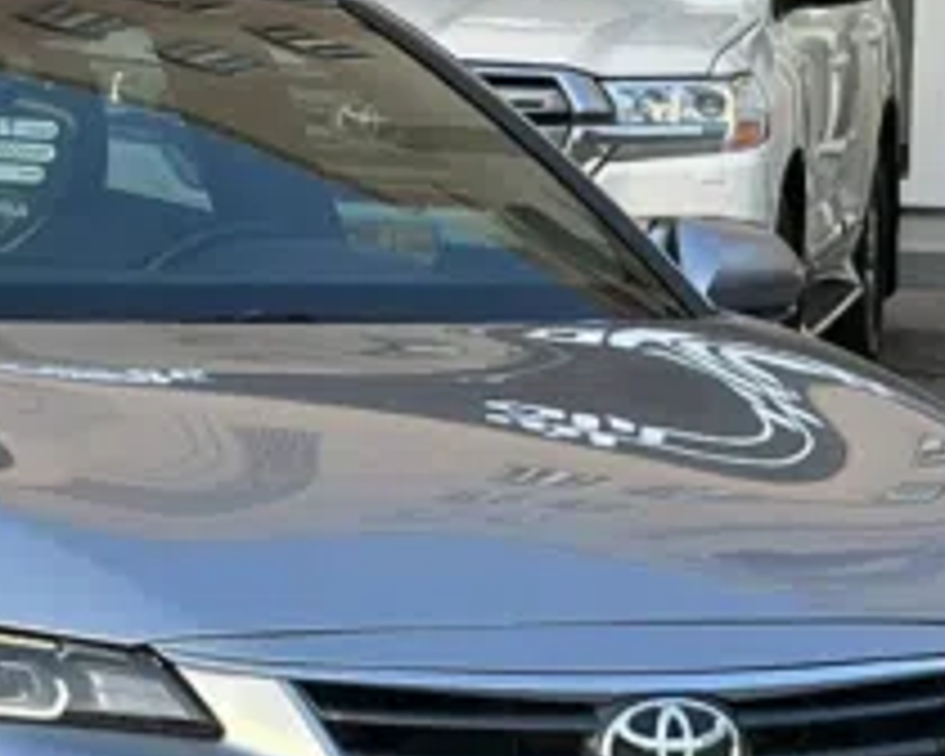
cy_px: -36
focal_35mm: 229
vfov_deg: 6.7
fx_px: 6405
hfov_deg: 8.4
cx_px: 252
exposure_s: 1/519
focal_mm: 6.86
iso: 80
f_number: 1.78
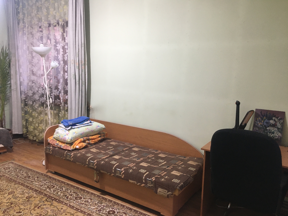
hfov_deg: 61.7
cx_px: 144
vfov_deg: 48.2
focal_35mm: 29
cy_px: 108
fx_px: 241
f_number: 2.2
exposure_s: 1/30
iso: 100
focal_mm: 4.15
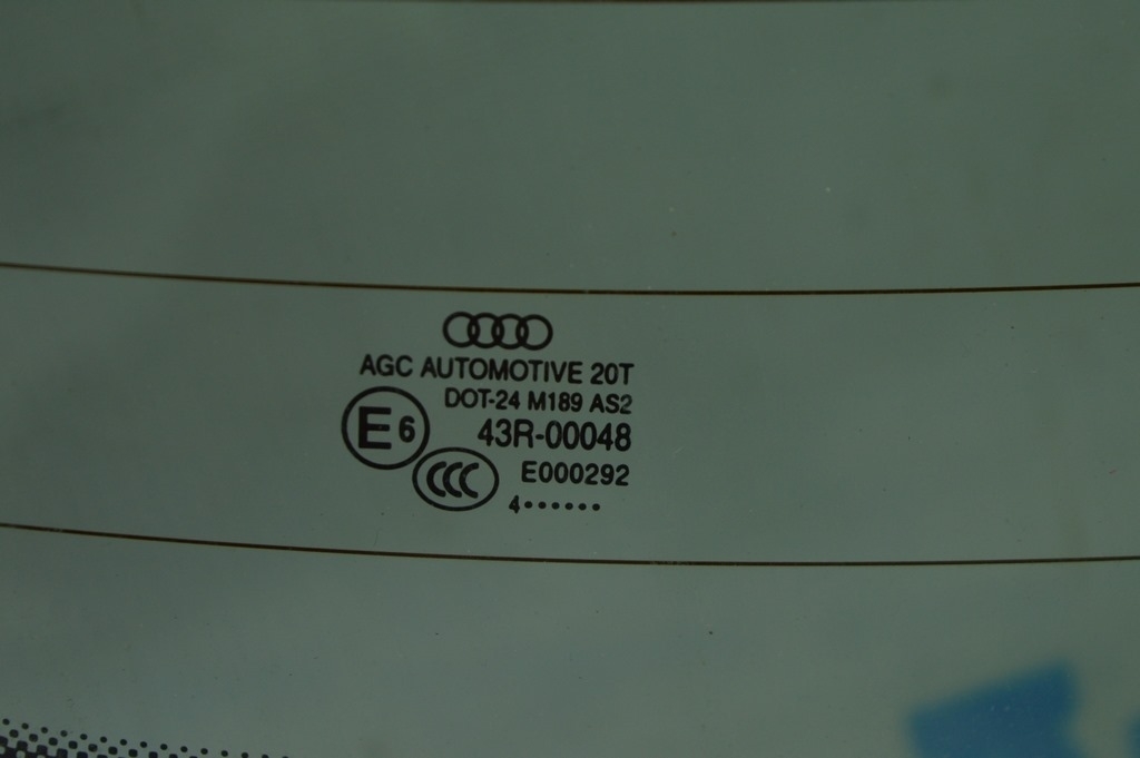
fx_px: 2610
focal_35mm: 82
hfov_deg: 24.6
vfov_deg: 16.5
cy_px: 379
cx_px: 570
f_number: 5.6
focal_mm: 55
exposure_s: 1/40
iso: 400
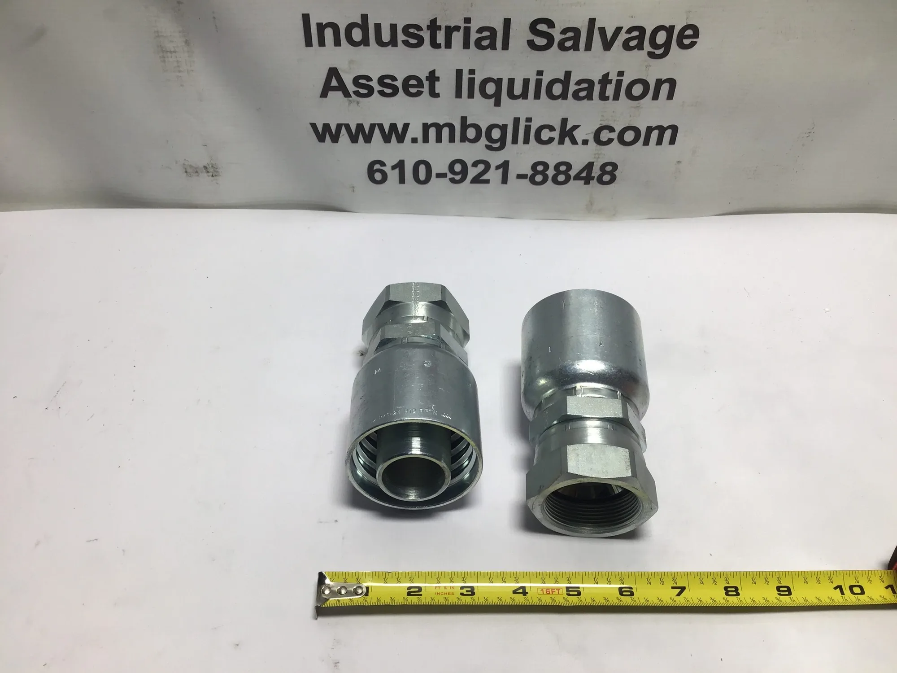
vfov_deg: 45.4
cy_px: 336
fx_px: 803
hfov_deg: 58.4
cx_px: 448
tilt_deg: -44.7
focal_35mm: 31
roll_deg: -3.4
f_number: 2.4
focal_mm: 3.3
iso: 25
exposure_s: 1/144
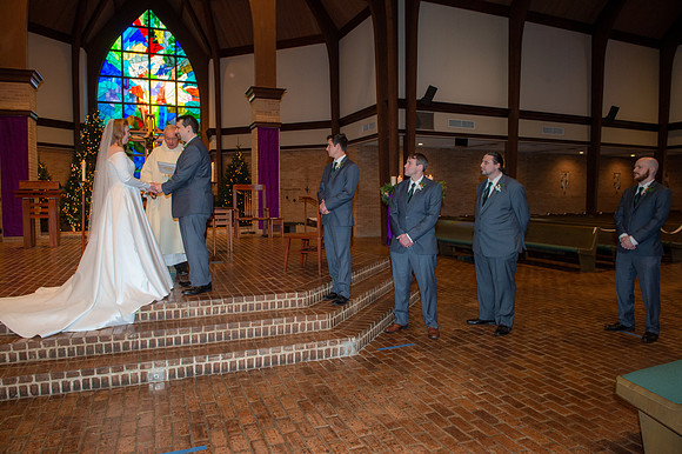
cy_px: 227
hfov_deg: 73.8
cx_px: 341
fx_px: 454
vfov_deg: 53.1
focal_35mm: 24
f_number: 7.1
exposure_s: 1/100
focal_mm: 24
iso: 1600
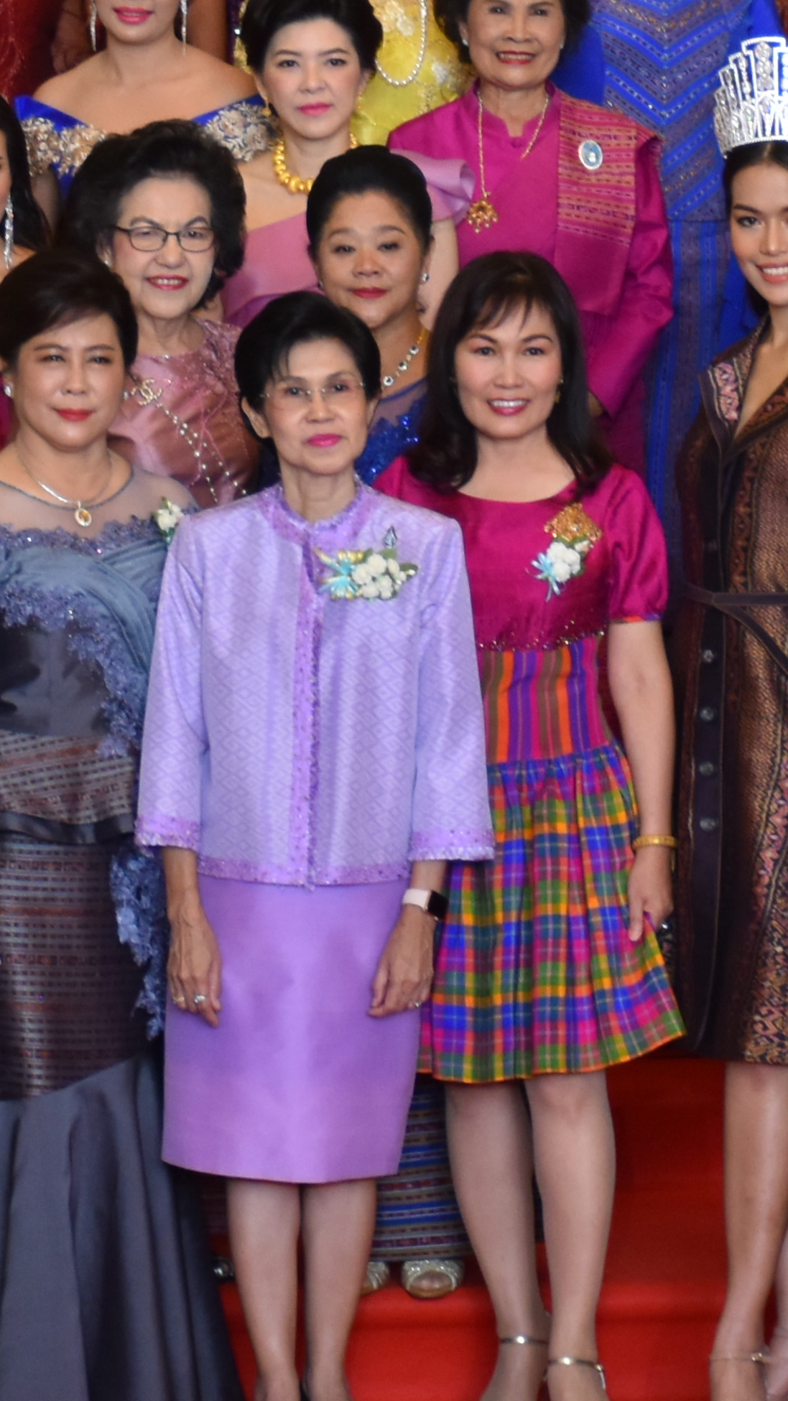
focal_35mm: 232
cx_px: 521
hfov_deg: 5.2
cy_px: 107
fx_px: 8620
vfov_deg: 9.3
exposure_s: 1/60
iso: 720
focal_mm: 48
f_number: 4.5
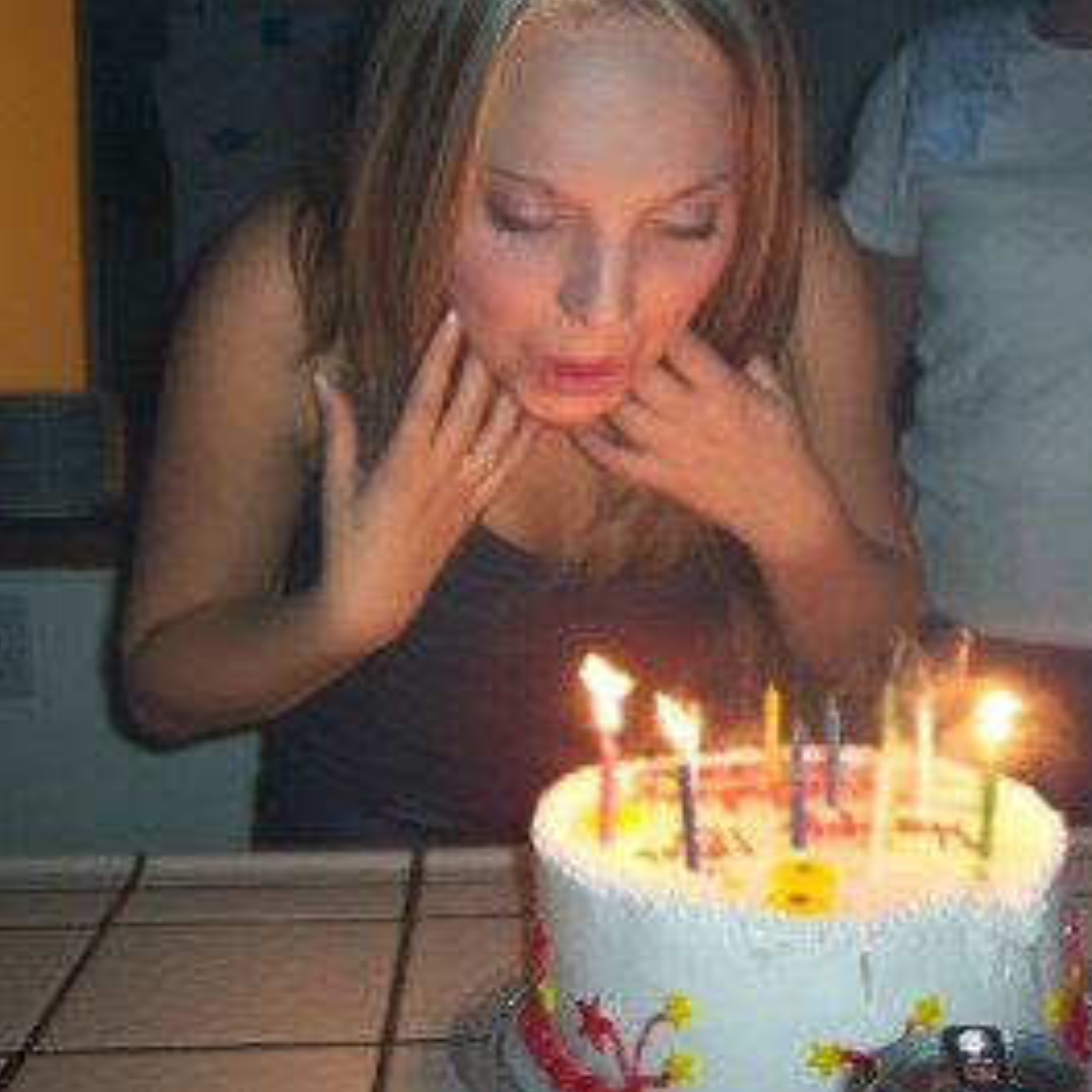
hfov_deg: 34.6
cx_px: 658
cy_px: 548
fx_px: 1749
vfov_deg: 34.7
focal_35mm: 49
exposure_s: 1/10
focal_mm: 8
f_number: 2.8
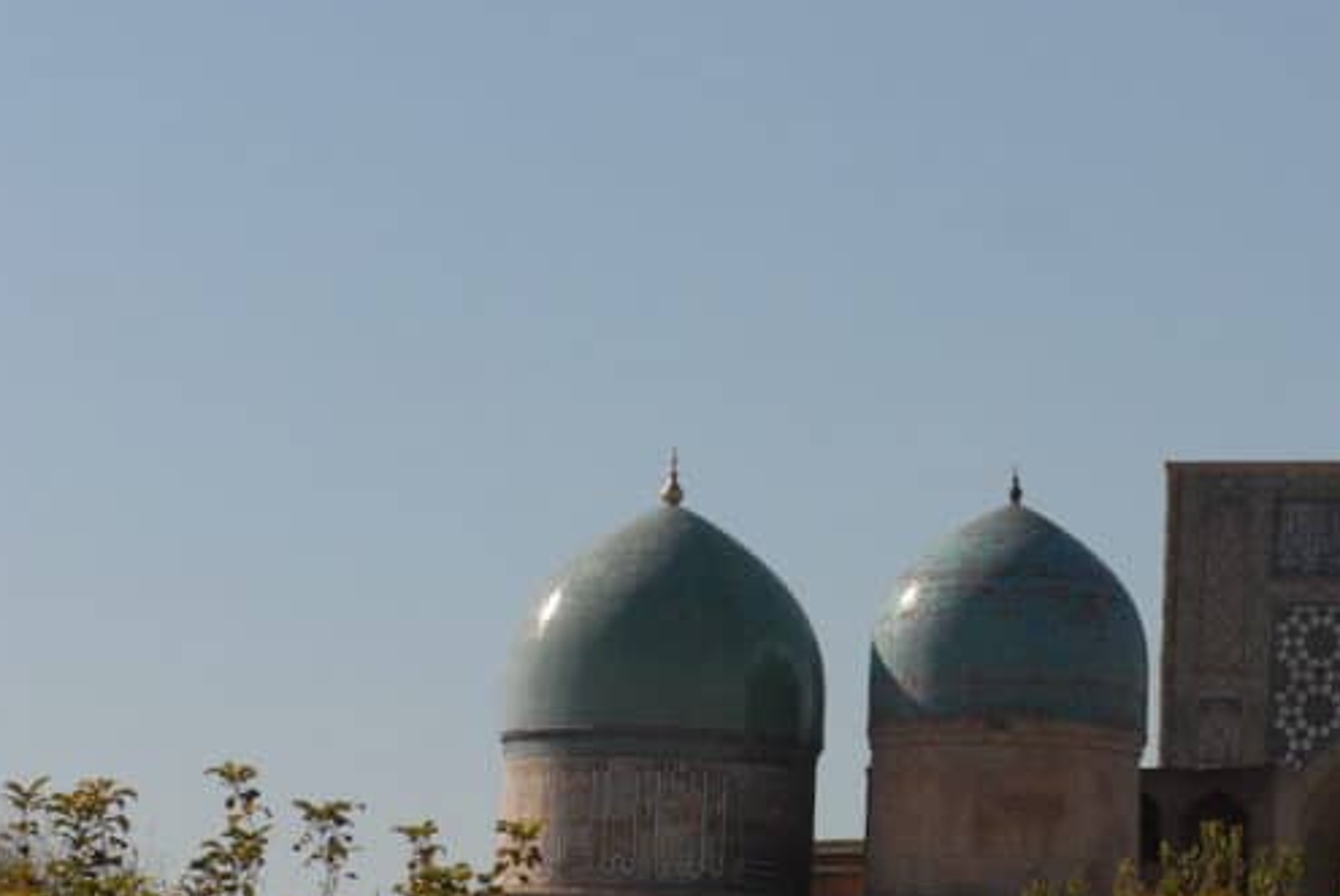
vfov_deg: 7.6
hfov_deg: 11.3
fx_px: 6706
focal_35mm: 180
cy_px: 551
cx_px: 1372
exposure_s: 1/4000
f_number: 5.6
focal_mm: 58
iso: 640
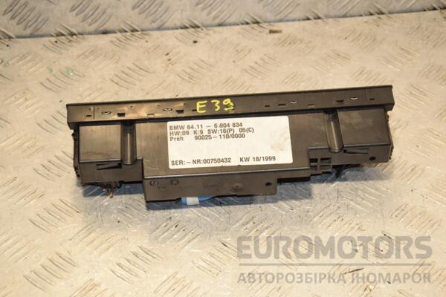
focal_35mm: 93
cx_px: 223
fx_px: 1152
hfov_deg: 21.9
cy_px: 148
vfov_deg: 14.7
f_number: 8
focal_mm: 62
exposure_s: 1/200
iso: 800
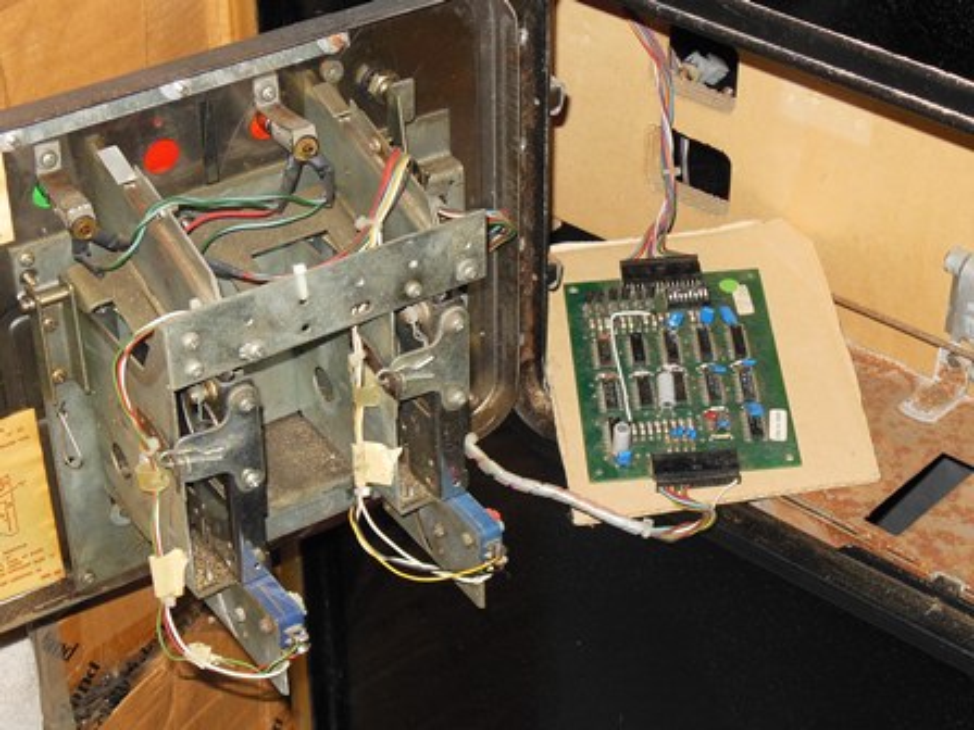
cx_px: 487
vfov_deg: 29.1
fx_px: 1407
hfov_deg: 38.2
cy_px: 365
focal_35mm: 50
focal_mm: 8.9
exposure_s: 1/60
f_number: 4
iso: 250
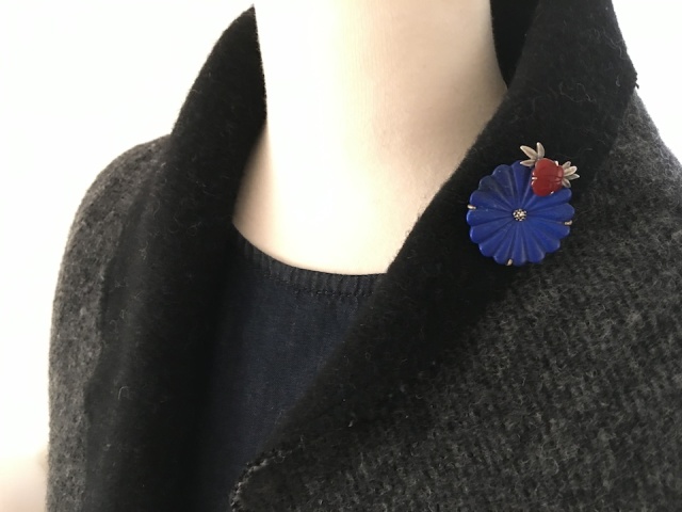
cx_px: 341
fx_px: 571
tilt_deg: -19.4
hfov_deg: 61.7
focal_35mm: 29
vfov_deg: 48.2
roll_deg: -0.8
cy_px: 256
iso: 64
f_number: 2.2
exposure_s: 1/4
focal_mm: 4.15
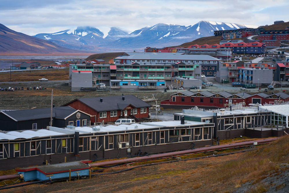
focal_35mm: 85
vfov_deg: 16.1
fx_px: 682
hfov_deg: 23.9
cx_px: 144
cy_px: 96
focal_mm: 85
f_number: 8
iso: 200
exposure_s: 1/60
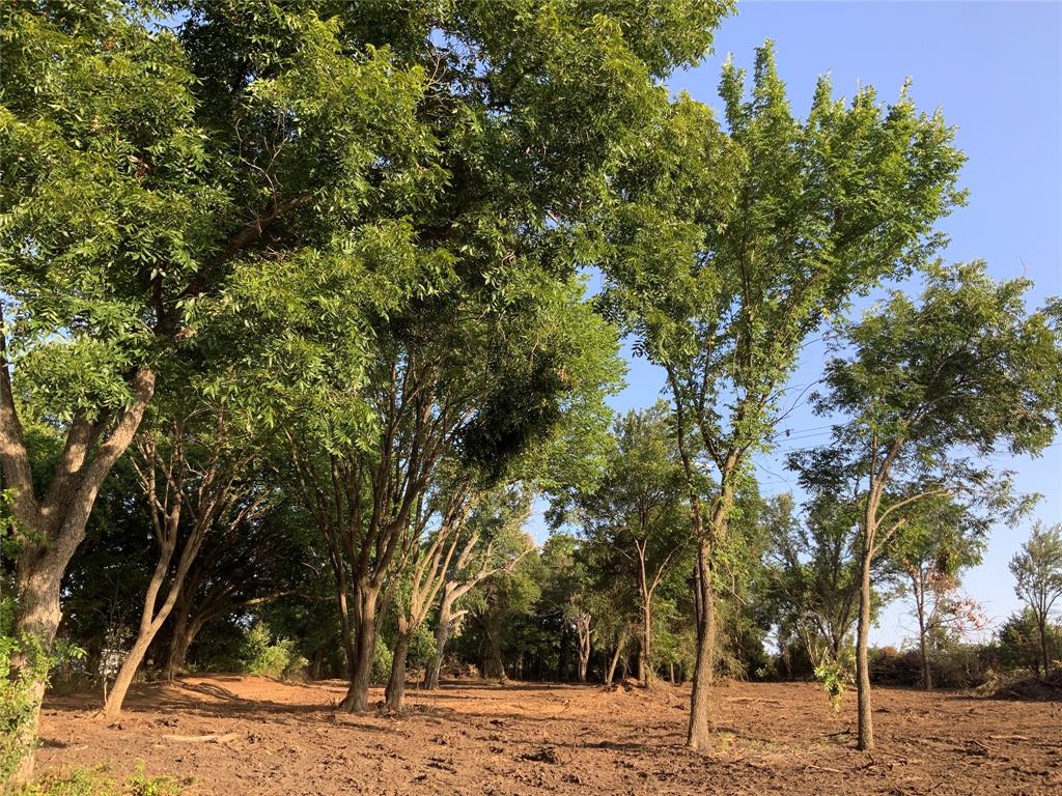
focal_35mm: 29
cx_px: 531
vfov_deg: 48.2
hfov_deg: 61.7
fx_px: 890
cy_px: 398
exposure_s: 1/781
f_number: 1.8
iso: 16
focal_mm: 3
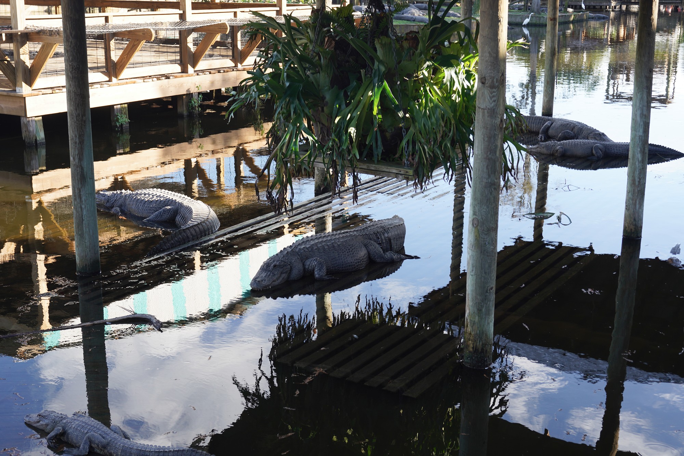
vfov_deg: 27.5
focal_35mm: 49
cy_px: 228
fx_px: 931
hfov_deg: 40.3
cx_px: 342
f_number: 7.1
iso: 200
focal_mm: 49
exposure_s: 1/100
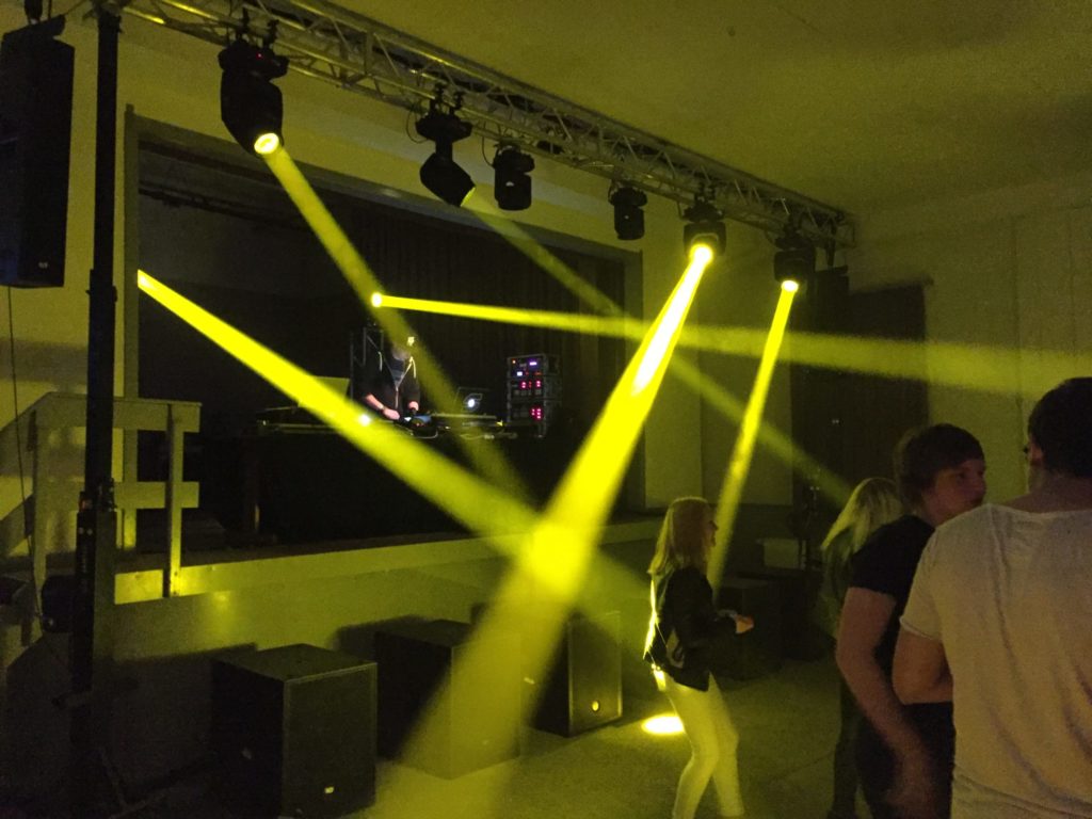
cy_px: 410
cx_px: 546
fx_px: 915
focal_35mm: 29
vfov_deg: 48.2
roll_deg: -0.3
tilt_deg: +2.8
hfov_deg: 61.7
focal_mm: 4.15
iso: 1600
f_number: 2.2
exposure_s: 1/17
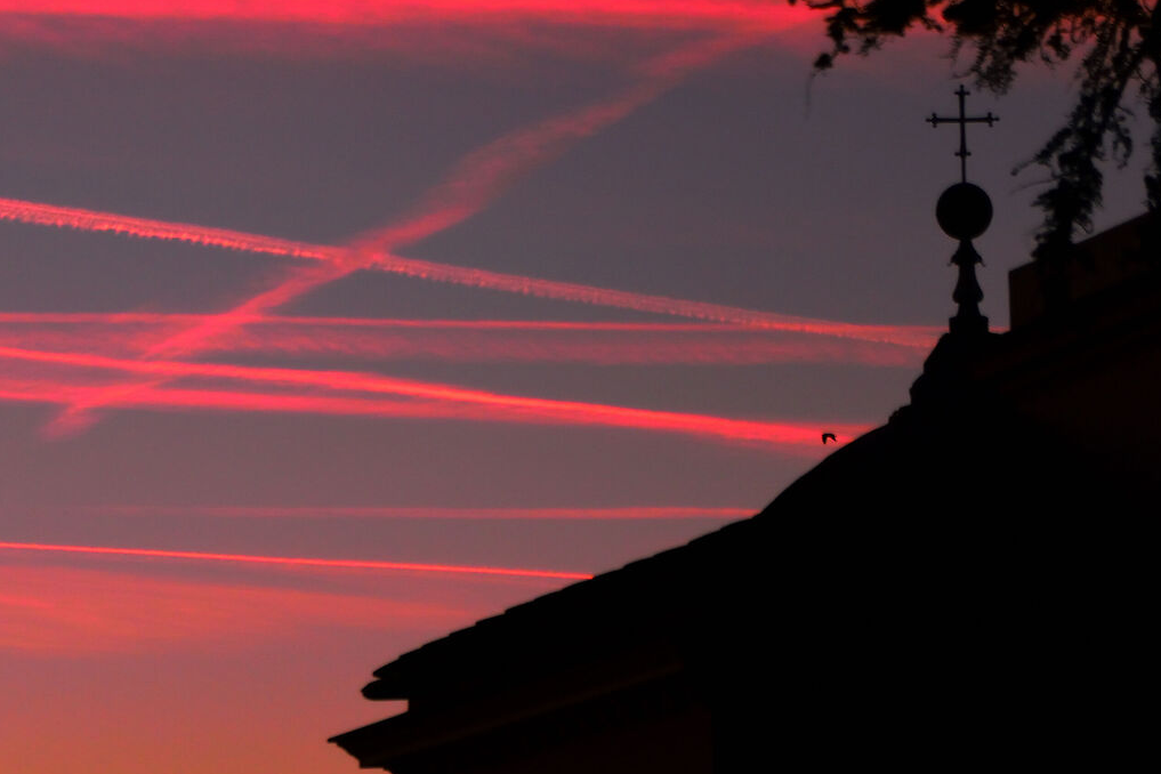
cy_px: 334
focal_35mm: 177
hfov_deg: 11.6
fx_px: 5708
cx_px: 282
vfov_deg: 7.8
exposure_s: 1/2500
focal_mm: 50
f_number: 2.8
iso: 400
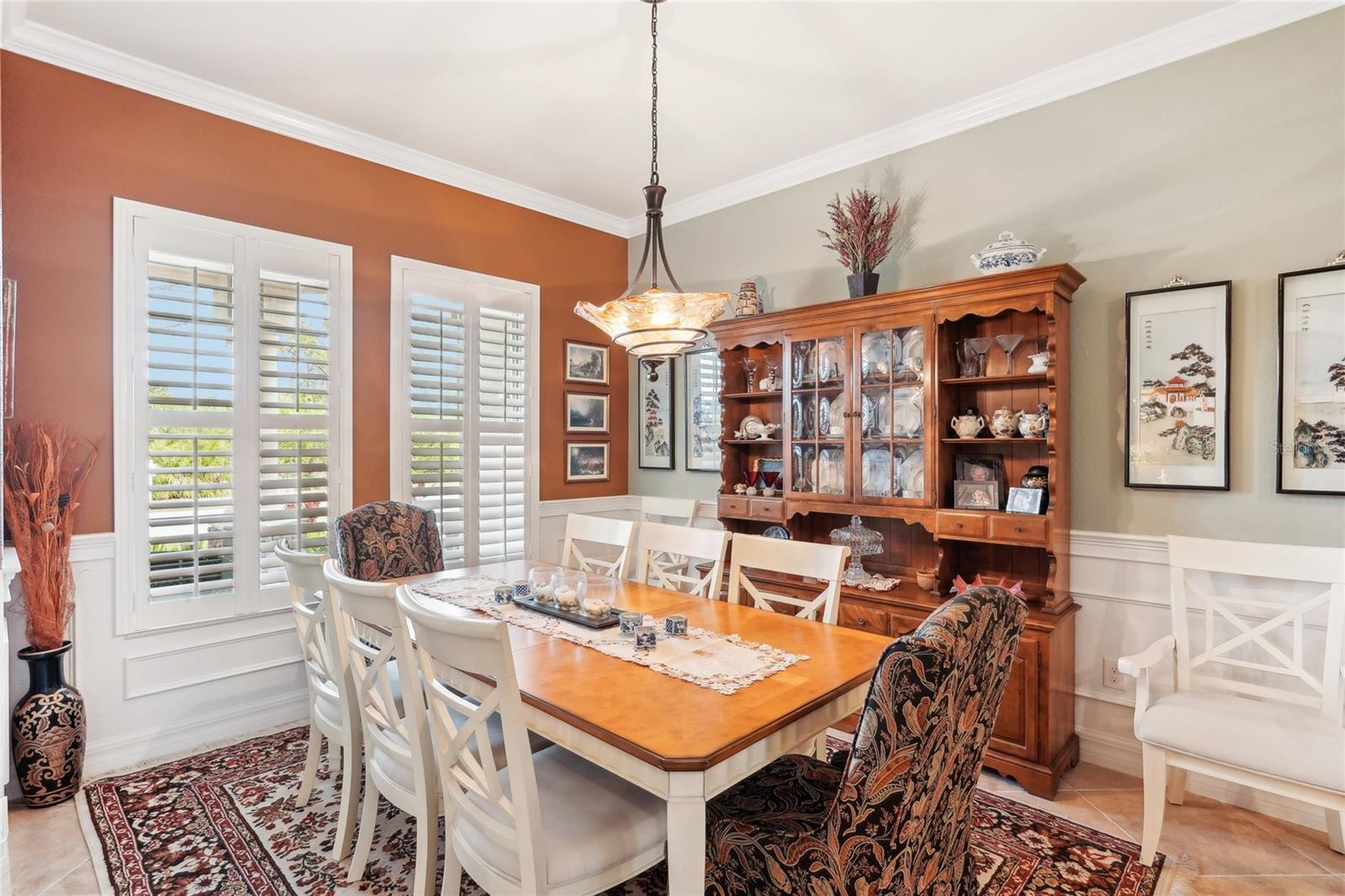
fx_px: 635
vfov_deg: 70.4
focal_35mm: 17
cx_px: 672
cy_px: 448
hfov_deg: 93.3
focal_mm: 17
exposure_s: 1/6
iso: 400
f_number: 8
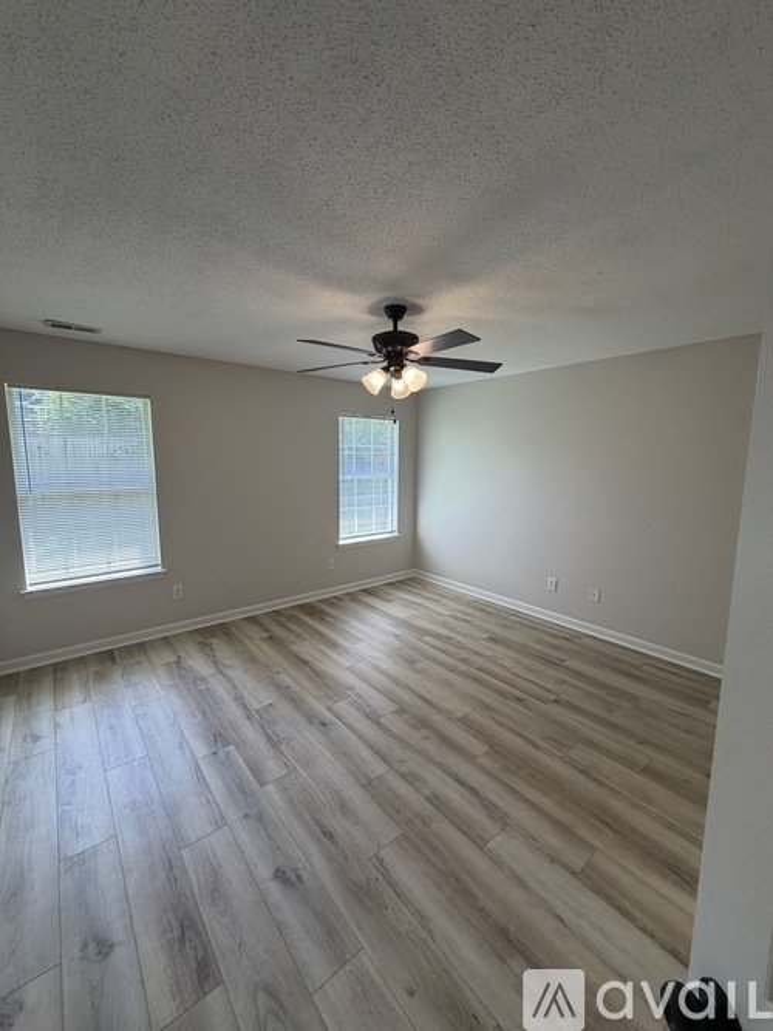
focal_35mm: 14
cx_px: 386
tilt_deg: -7.2
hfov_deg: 85.7
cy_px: 516
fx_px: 417
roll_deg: -1.1
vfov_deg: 102.1
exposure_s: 1/120
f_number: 2.2
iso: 125
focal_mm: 2.22
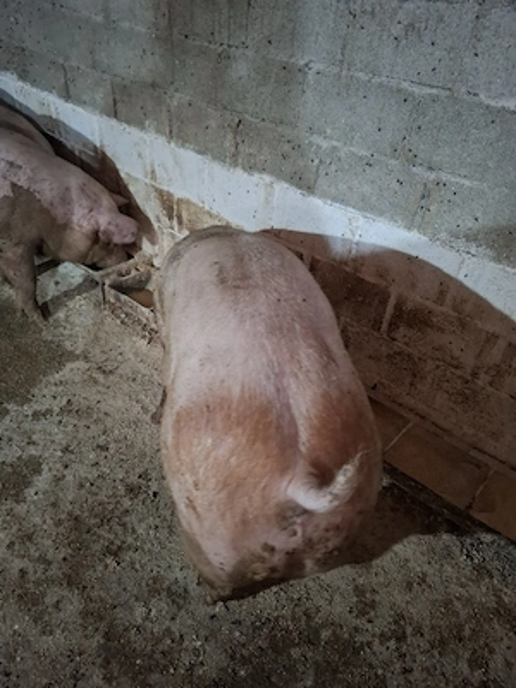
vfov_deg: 73.9
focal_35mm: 23
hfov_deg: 58.9
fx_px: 457
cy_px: 344
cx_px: 258
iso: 800
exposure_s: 1/20
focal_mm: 5.54
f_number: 1.8
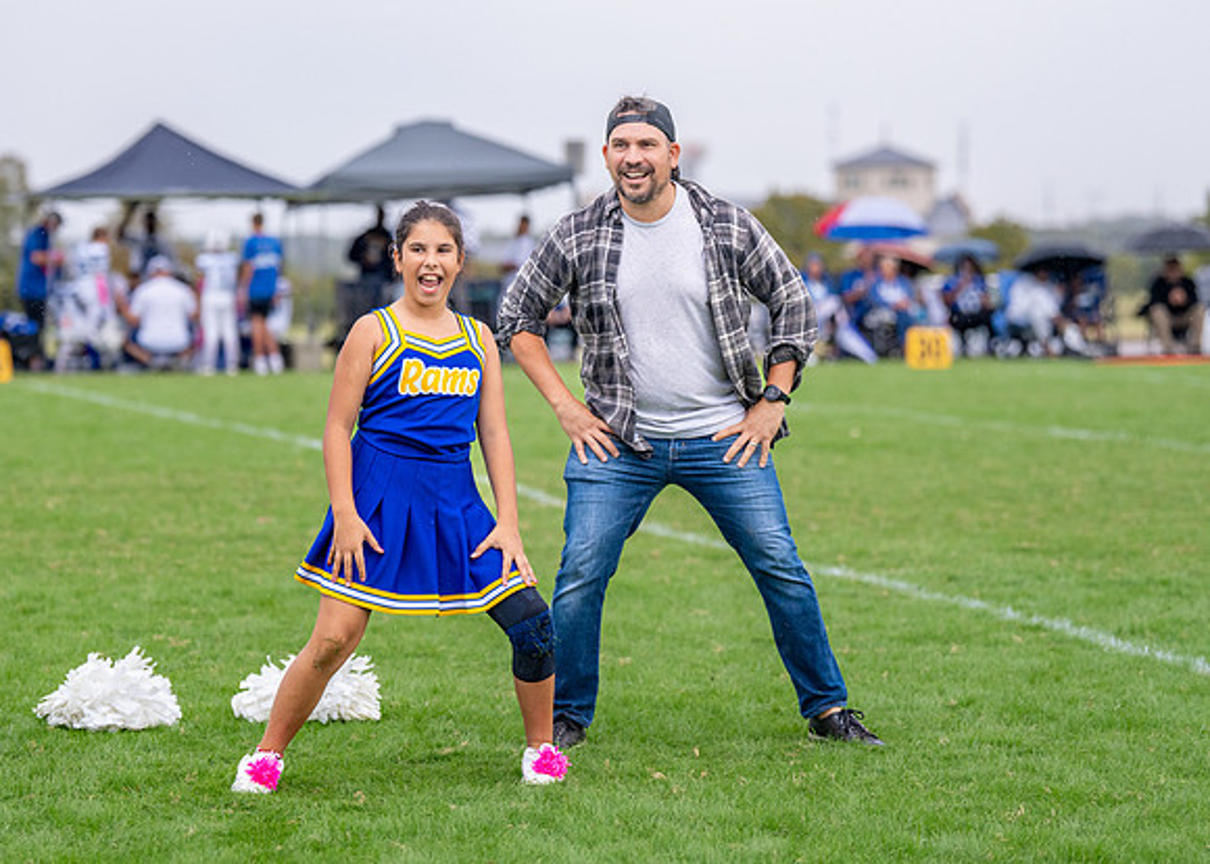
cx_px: 444
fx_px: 5438
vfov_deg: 9.1
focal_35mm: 158
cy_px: 390
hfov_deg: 12.7
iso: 500
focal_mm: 116
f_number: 2.8
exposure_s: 1/1600
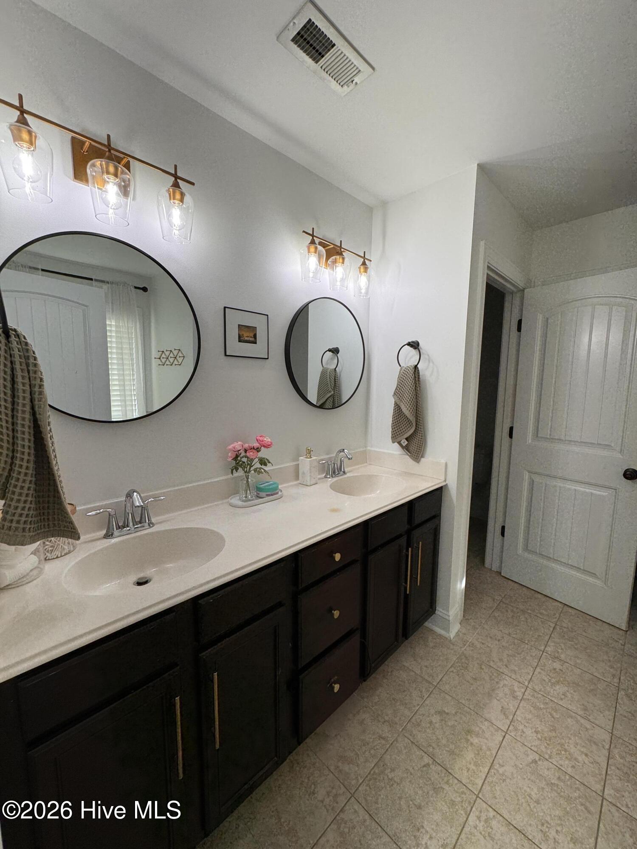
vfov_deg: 102.1
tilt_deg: -6.8
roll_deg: +0.2
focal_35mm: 14
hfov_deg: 85.7
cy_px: 424
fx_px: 344
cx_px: 318
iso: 40
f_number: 2.2
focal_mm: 2.22
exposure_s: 1/154
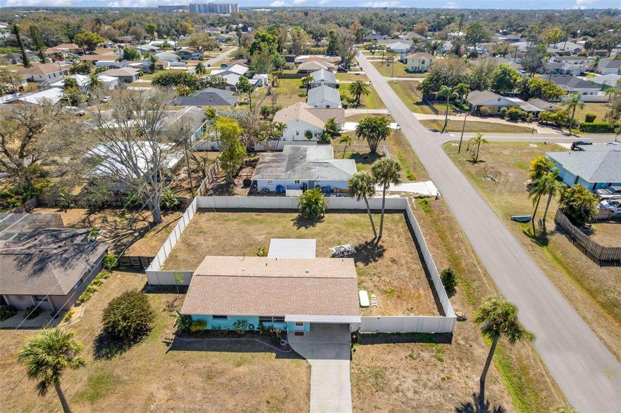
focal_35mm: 22
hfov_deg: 78.6
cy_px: 206
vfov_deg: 57.1
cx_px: 310
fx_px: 379
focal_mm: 8.38
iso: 100
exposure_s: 1/1250
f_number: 2.8
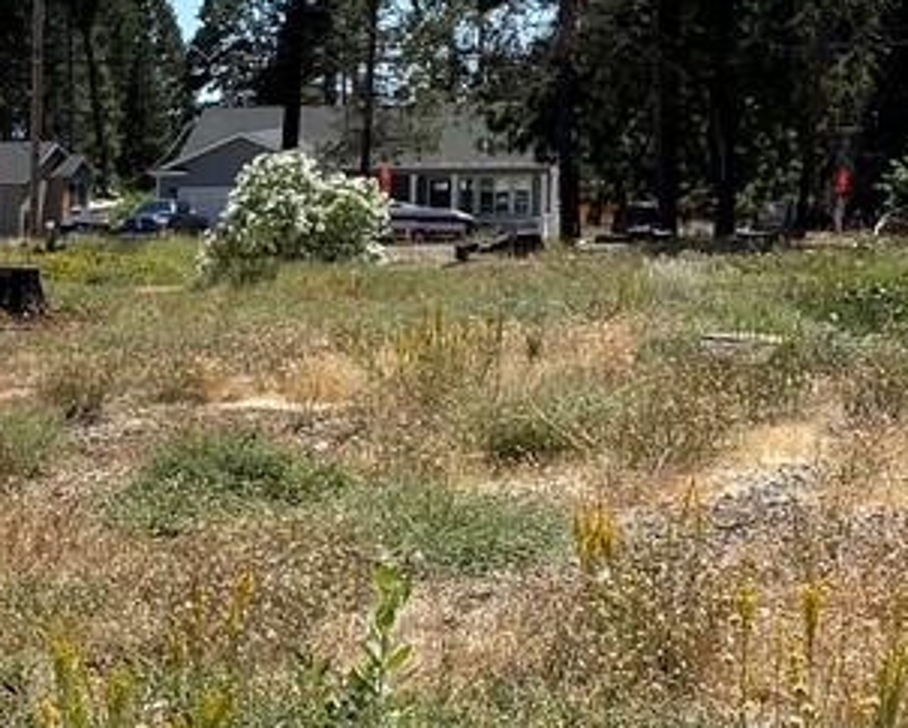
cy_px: 493
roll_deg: +1.5
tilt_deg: -12.5
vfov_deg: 17.8
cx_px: -229
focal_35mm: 86
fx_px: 2313
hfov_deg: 20.5
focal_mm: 4.25
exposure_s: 1/2513
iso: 32
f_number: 1.8
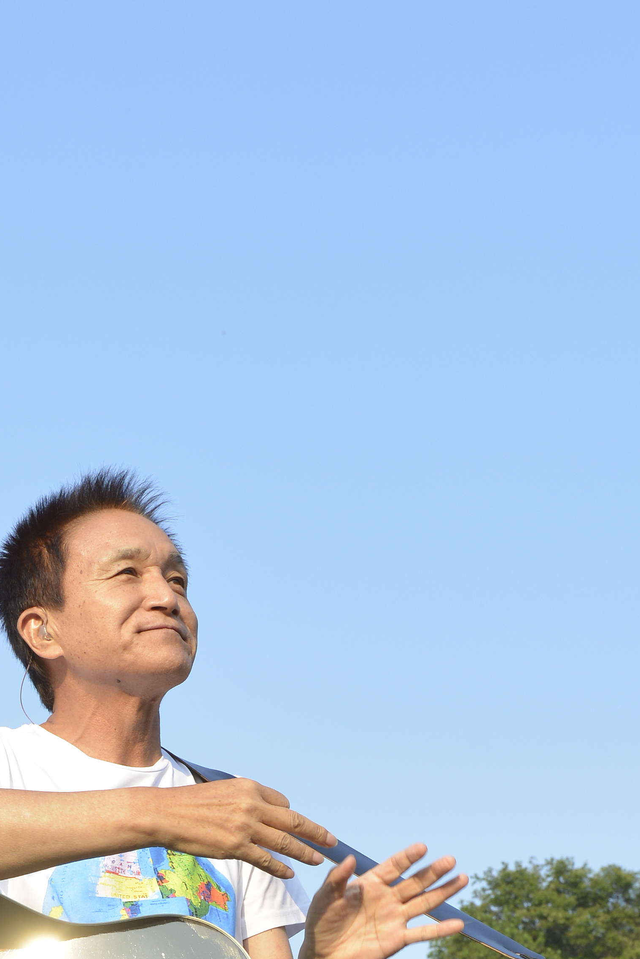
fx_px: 2185
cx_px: 183
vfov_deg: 23.3
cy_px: 1046
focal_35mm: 82
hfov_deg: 16.6
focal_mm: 31
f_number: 8
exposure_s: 1/400
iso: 400
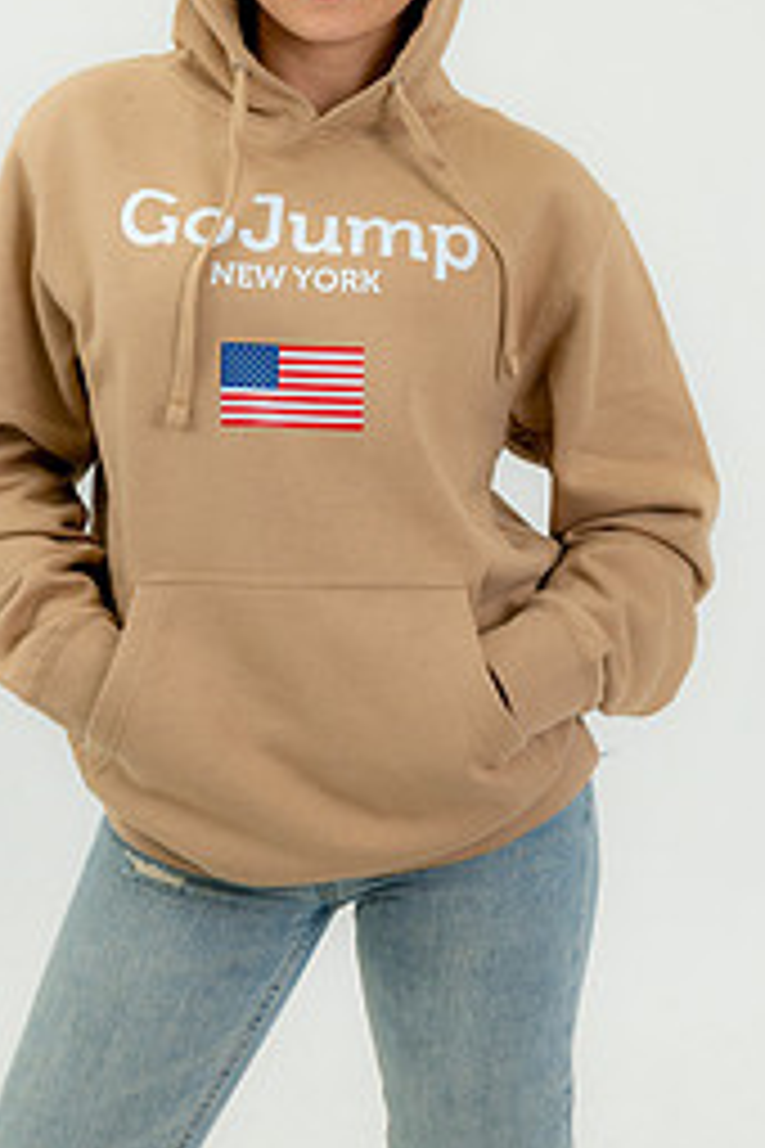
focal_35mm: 90
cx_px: 310
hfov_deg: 15.2
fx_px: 2869
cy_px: 414
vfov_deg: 22.6
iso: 800
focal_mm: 51
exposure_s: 1/160
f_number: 8
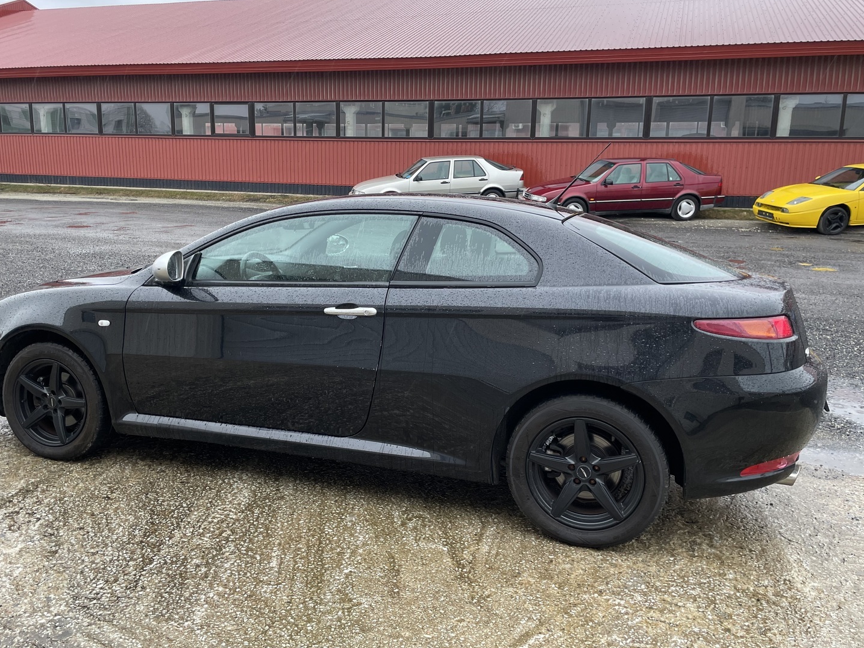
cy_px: 305
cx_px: 395
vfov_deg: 48.2
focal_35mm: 29
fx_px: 724
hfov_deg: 61.6
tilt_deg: -11.9
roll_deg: -0.4
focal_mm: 4.2
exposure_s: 1/121
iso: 100
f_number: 1.6
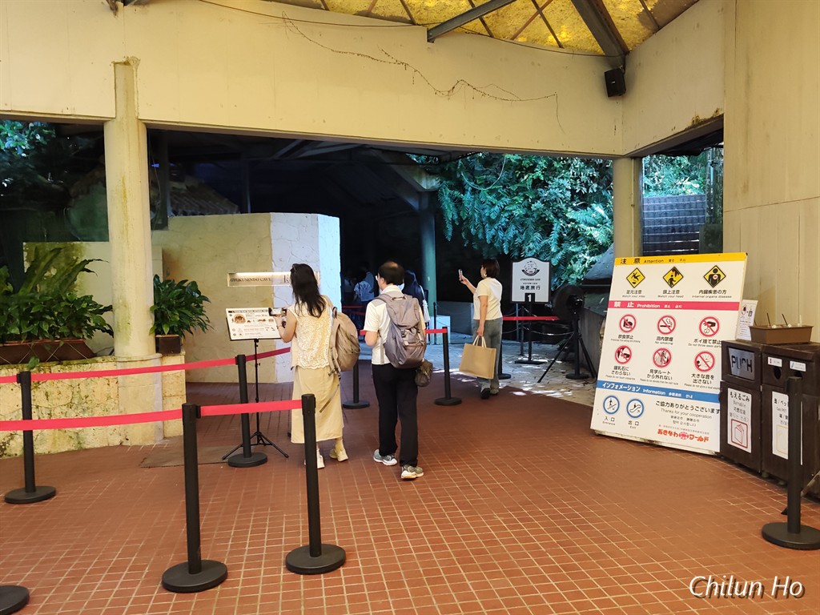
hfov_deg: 61.7
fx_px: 687
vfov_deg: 48.2
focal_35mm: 29
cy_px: 308
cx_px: 410
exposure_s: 1/248
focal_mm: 6.07
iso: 1600
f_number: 1.7
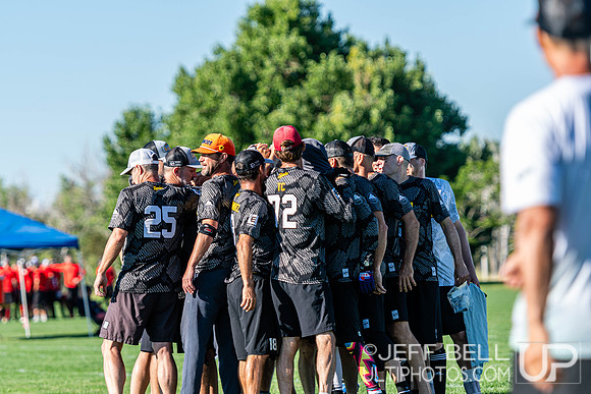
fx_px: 3694
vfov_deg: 6.1
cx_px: 296
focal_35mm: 225
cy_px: 197
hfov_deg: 9.1
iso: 100
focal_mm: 150
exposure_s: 1/800
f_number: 2.8
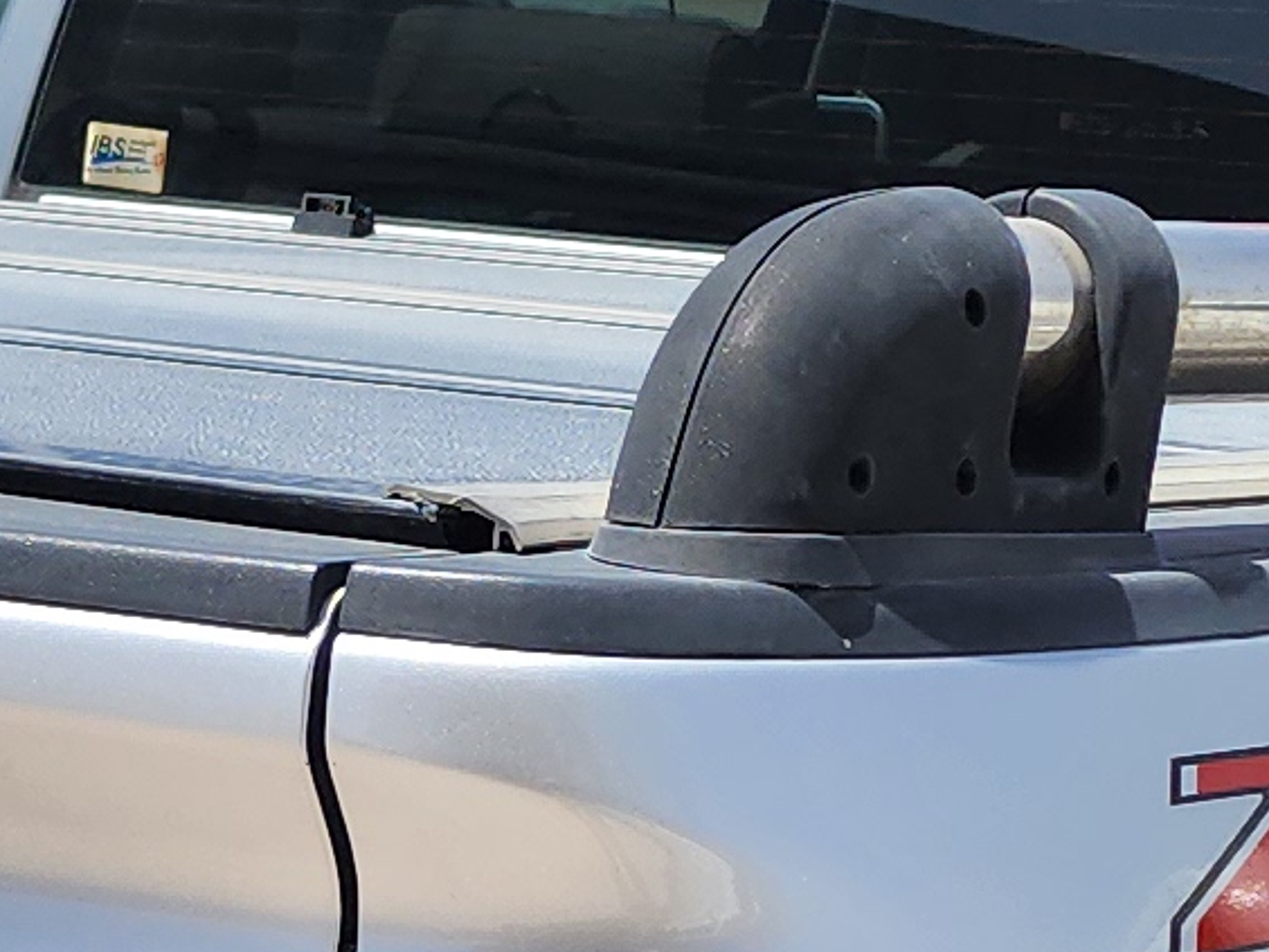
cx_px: 376
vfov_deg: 9.0
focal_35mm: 163
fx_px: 5975
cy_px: 1229
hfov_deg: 12.1
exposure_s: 1/1087
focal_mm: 6.4
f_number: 1.8
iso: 12
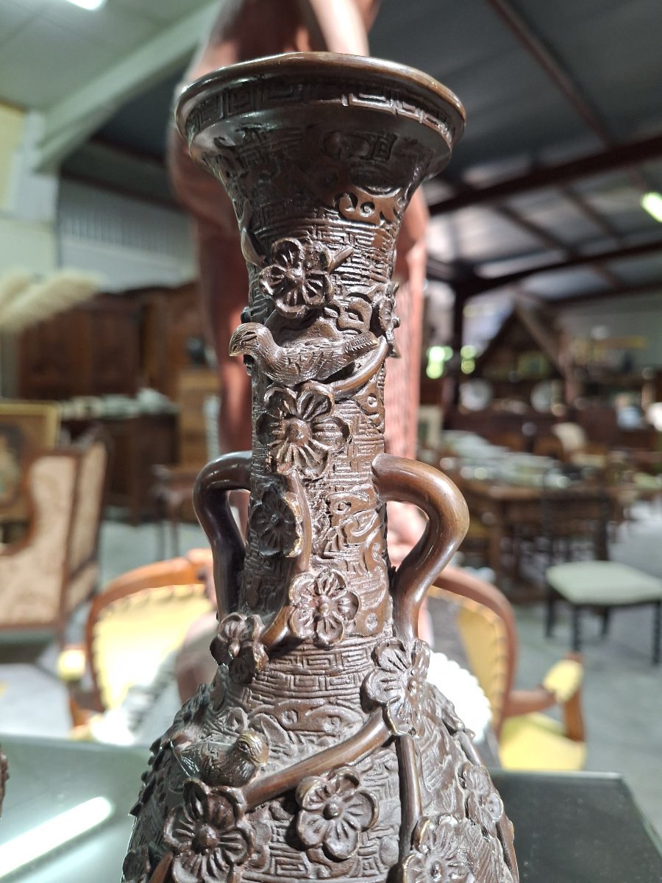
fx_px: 586
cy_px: 442
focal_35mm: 23
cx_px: 331
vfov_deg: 73.9
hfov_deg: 58.9
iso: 320
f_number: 1.8
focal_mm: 5.54
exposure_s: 1/100
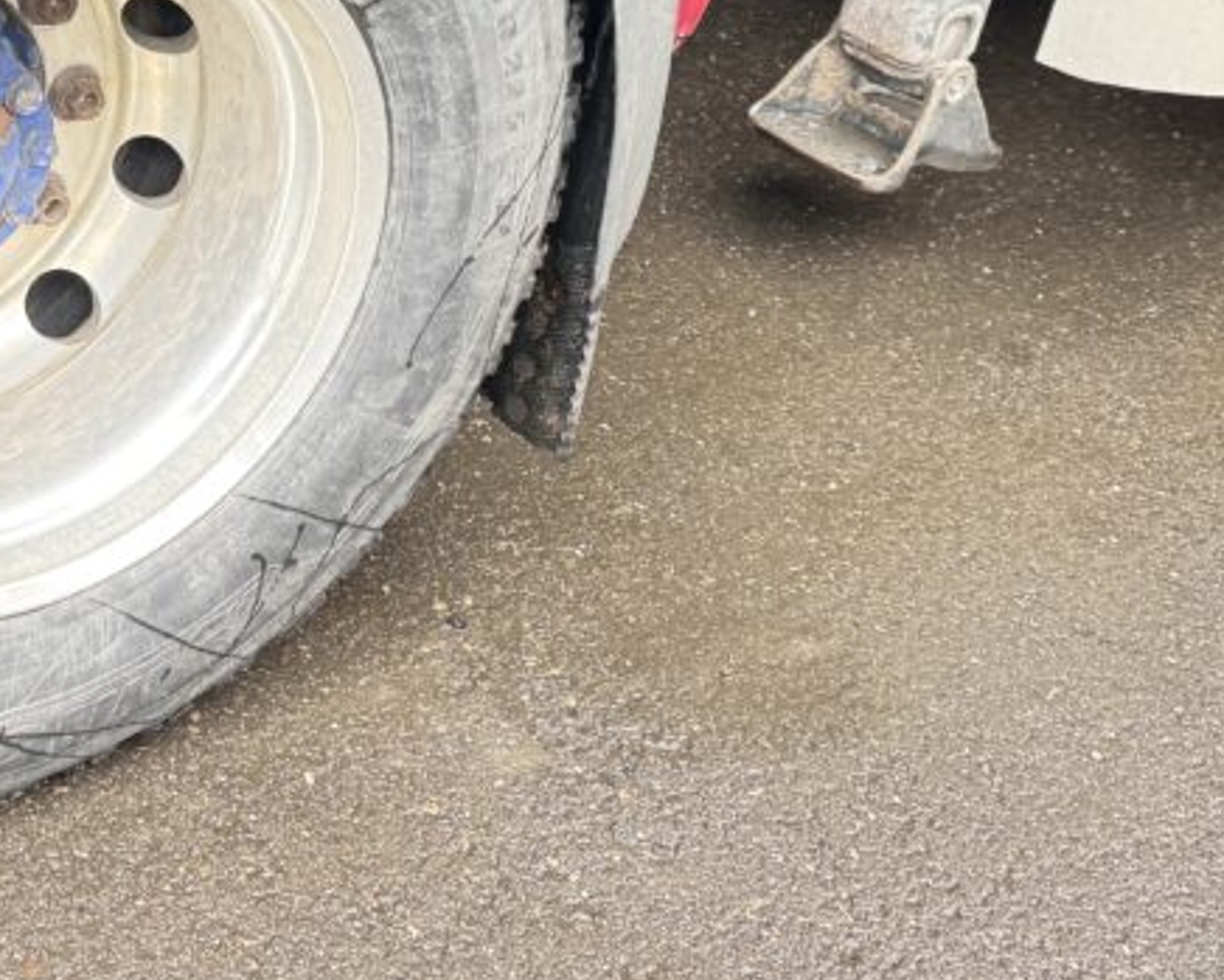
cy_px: 202
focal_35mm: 43
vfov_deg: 33.9
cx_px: 247
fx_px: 1558
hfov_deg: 41.1
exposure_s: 1/102
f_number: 1.78
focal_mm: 6.76
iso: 200
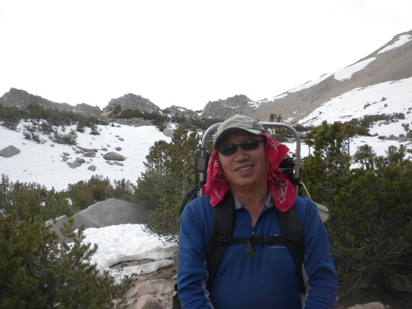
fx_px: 440
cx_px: 206
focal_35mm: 37
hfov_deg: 50.1
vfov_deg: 38.7
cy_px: 154
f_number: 3.5
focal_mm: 6.6
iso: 137
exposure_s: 1/986
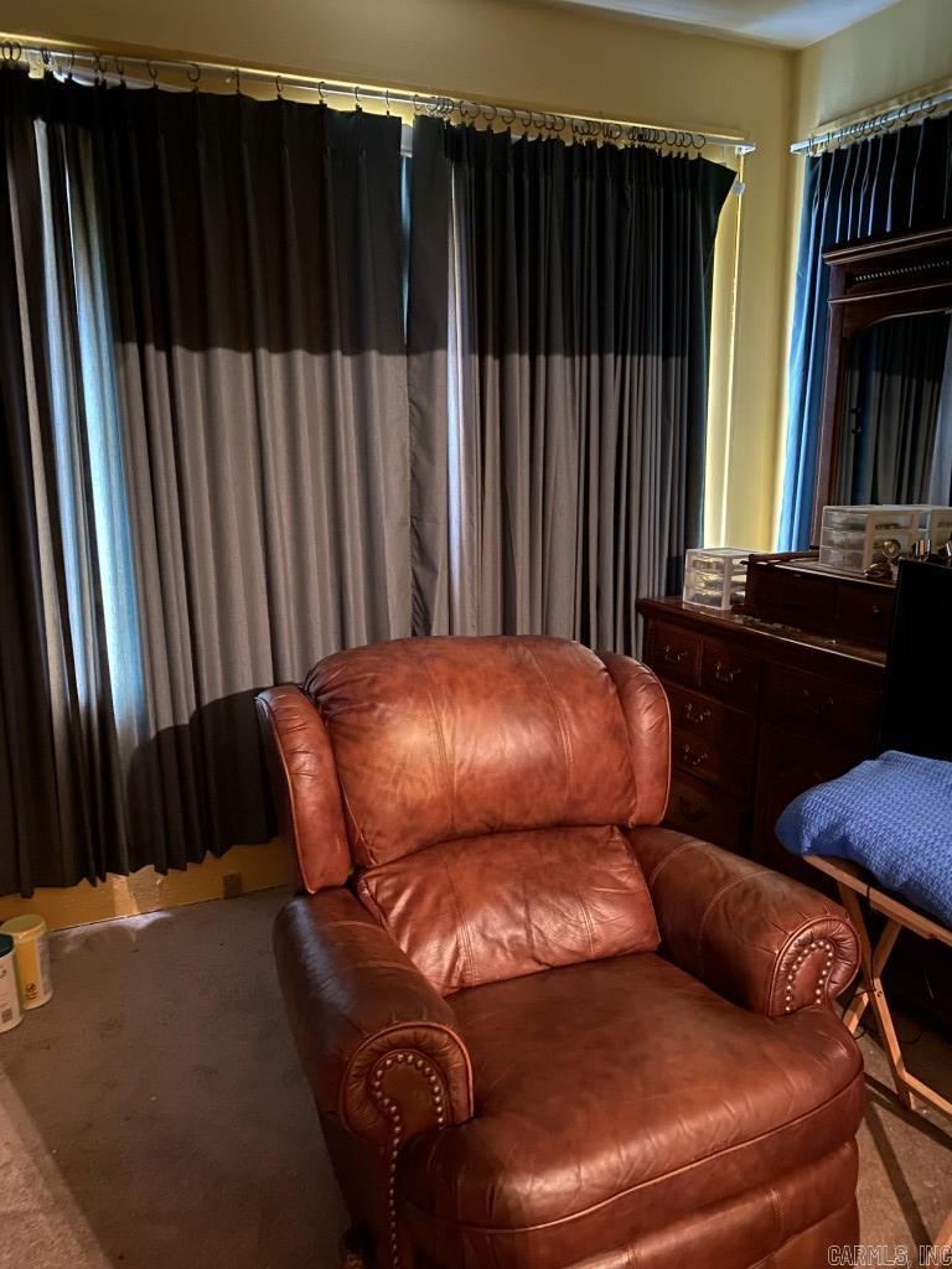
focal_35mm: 26
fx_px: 953
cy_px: 634
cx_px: 476
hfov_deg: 53.1
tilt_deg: -12.2
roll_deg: -0.1
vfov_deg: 67.3
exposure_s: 1/8
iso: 800
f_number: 1.8
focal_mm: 4.25
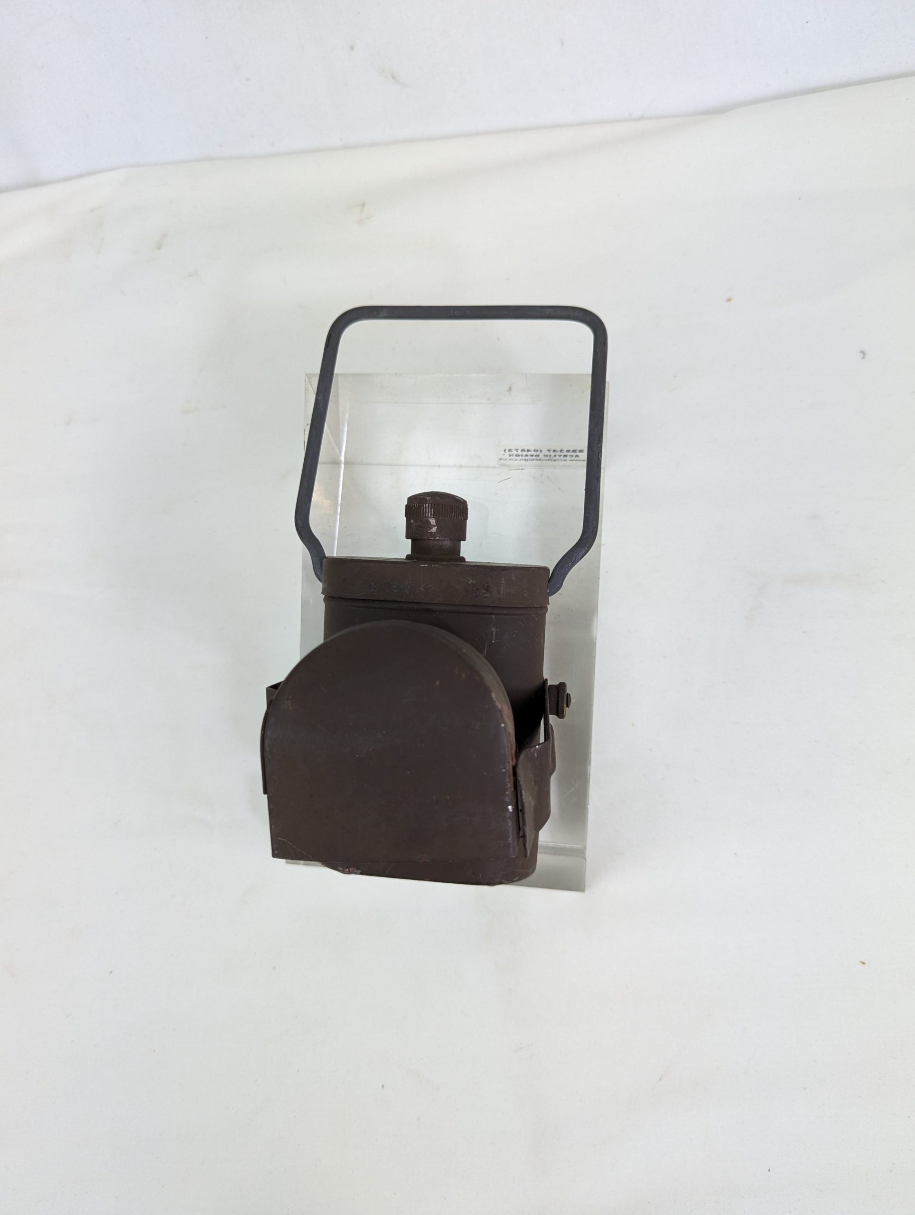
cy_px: 608
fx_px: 844
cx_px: 458
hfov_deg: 56.9
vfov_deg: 71.5
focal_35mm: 24
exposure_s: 1/292
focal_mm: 6.81
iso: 130
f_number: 1.85
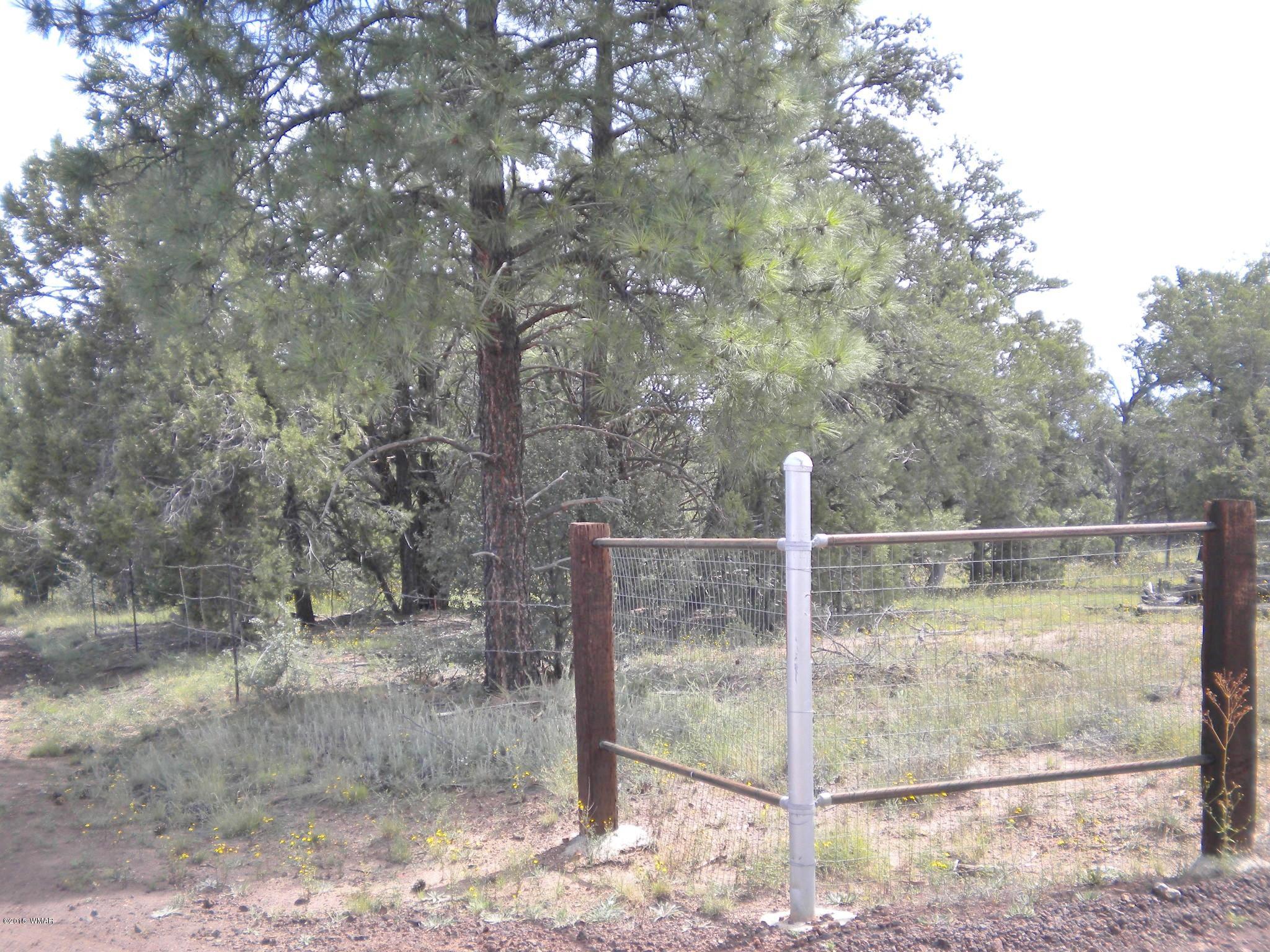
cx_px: 635
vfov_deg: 35.1
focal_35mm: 41
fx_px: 1504
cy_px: 476
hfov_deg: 45.8
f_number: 3.5
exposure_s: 1/234
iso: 80
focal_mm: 7.4
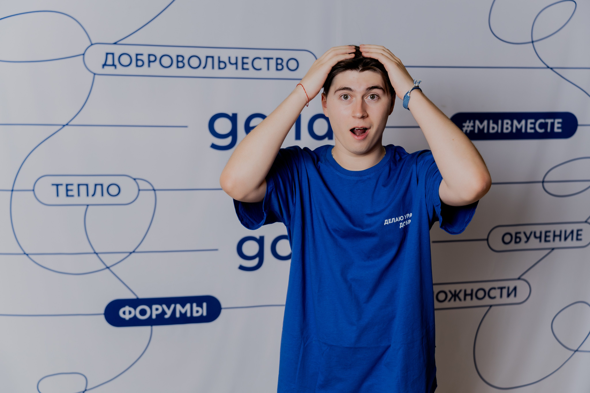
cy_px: 196
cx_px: 295
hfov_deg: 53.1
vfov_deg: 36.9
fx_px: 590
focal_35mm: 36
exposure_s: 1/250
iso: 400
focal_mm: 36
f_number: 2.8
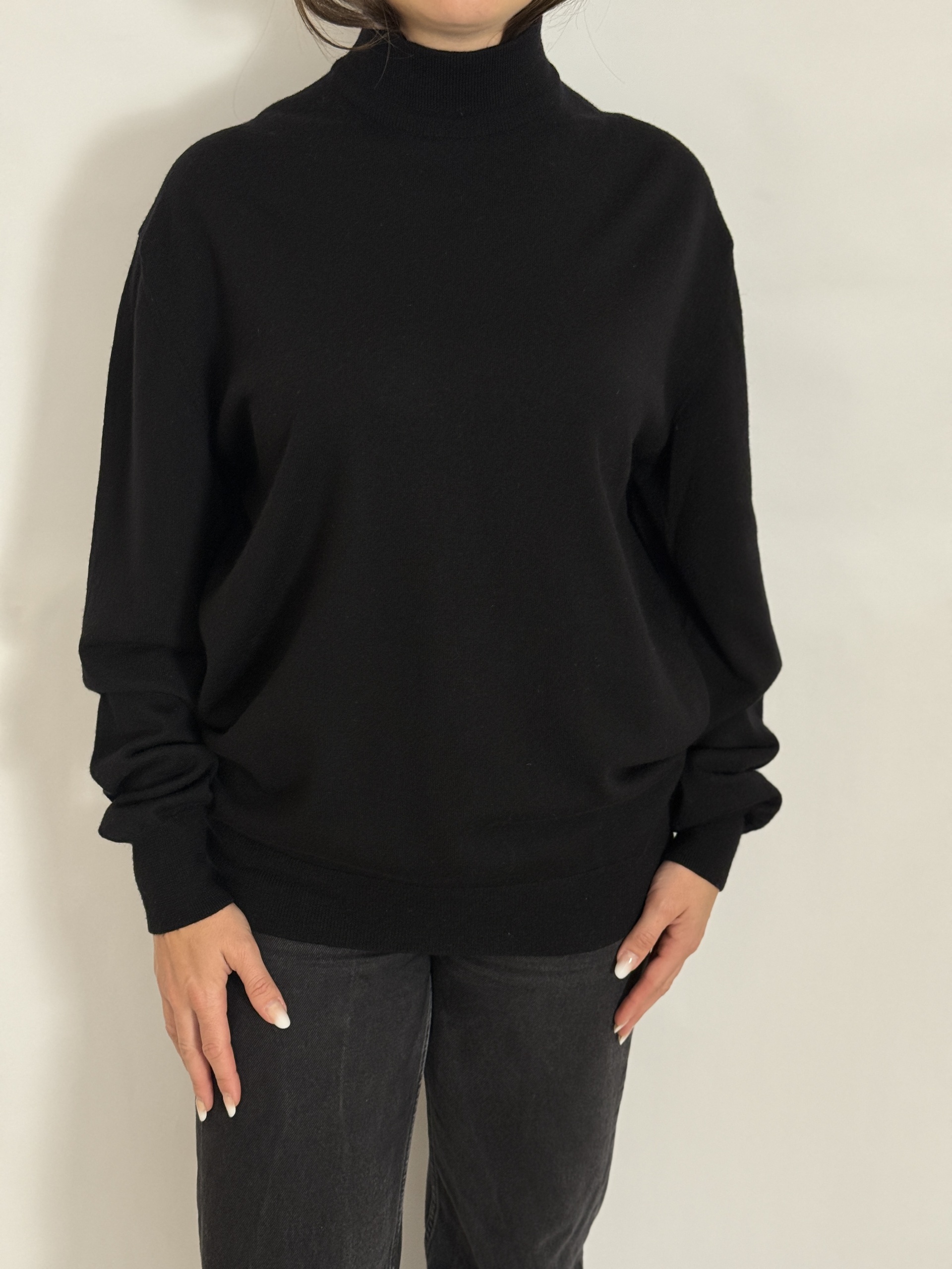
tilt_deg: -19.3
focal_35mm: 48
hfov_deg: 30.3
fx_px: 1760
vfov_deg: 39.7
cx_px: 476
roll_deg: -0.7
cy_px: 634
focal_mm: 6.76
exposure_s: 1/100
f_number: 1.78
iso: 250
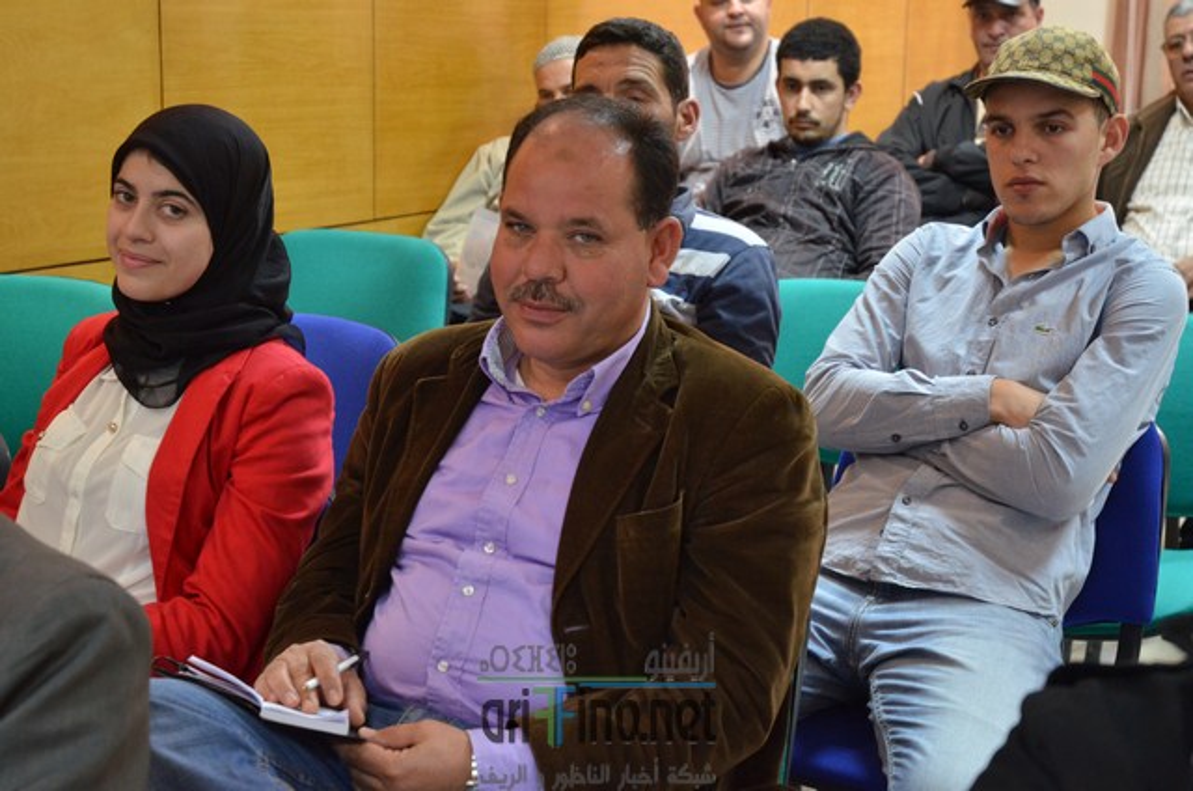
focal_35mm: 72
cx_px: 596
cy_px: 396
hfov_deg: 28.1
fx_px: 2381
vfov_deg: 18.8
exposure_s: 1/30
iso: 1600
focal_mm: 48
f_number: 4.5
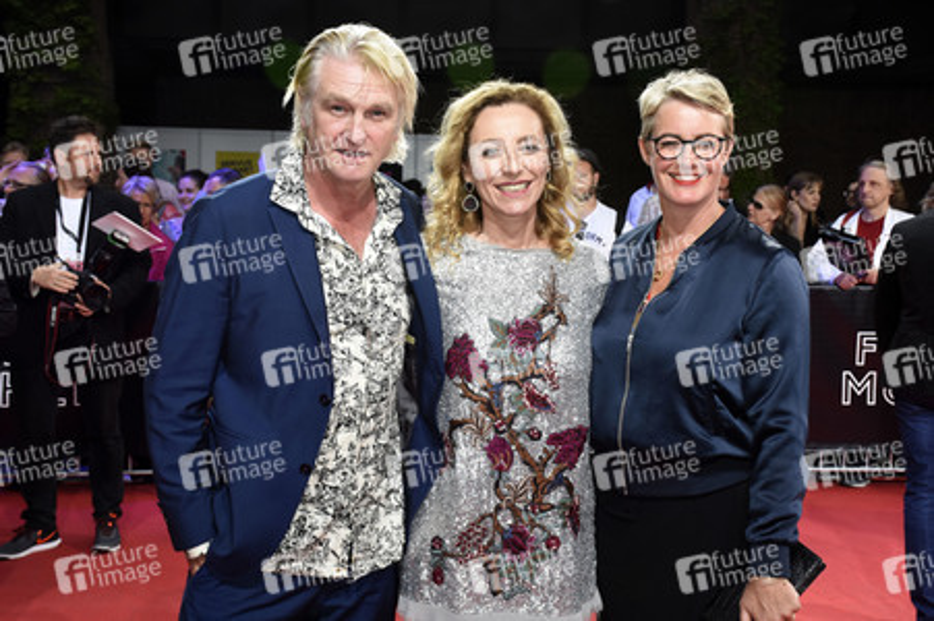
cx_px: 467
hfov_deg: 41.1
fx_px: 1244
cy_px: 310
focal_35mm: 48
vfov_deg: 28.0
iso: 640
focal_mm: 32
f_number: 6.3
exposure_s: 1/160
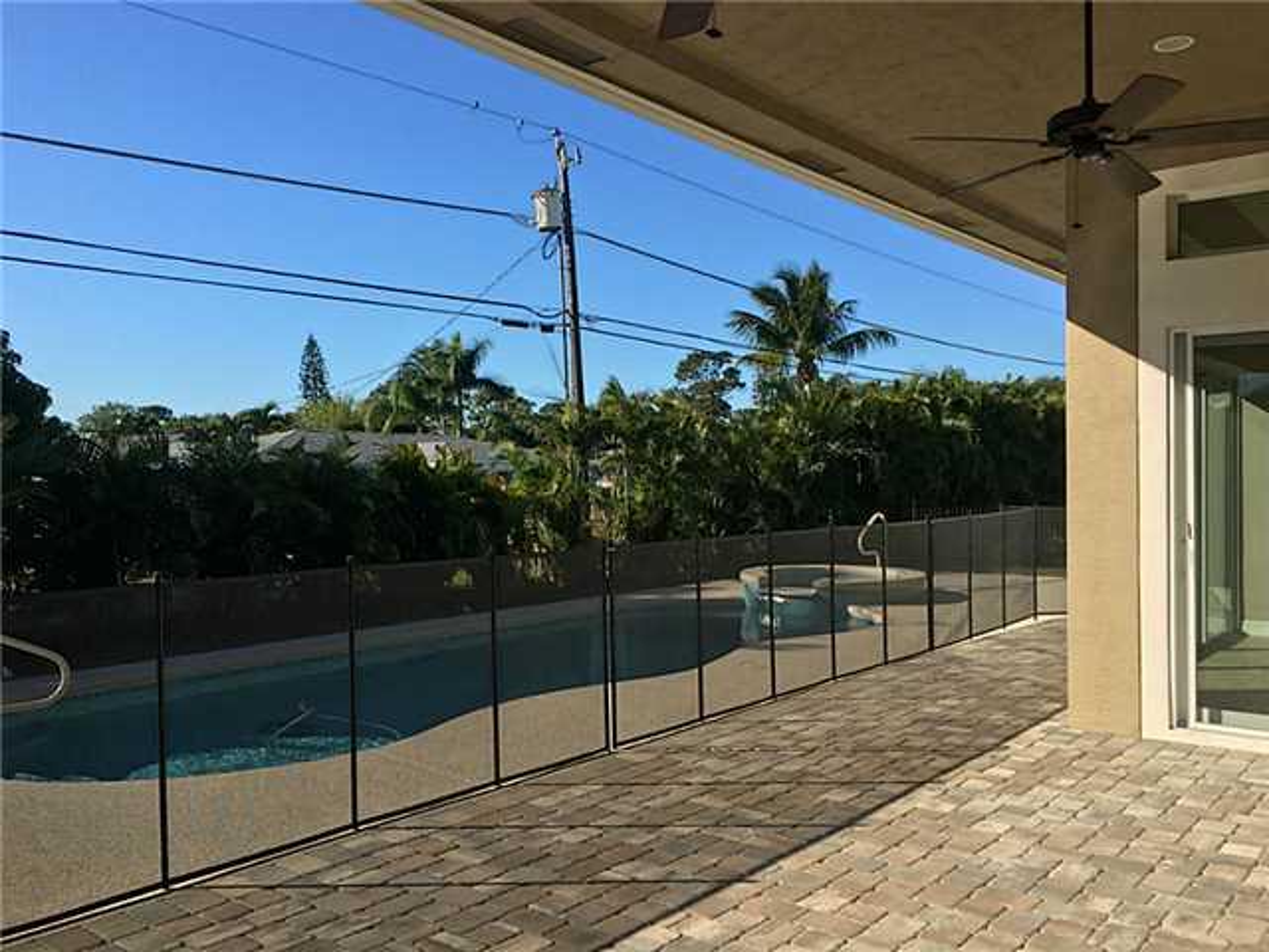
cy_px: 476
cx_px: 634
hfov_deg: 61.7
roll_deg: +0.1
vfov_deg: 48.2
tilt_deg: +0.5
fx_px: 1063
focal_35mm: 29
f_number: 2.2
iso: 25
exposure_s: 1/1040
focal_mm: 4.15
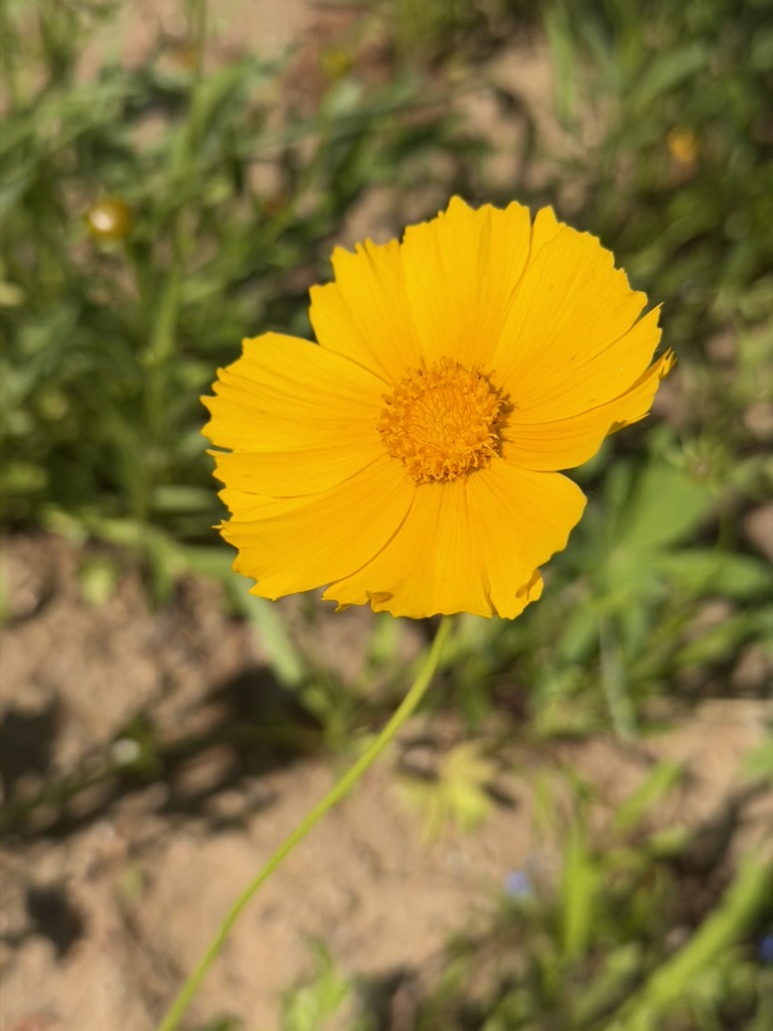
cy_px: 516
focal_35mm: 48
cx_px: 386
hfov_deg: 30.3
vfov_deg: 39.7
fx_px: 1429
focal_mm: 6.76
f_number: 1.78
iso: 64
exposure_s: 1/11364
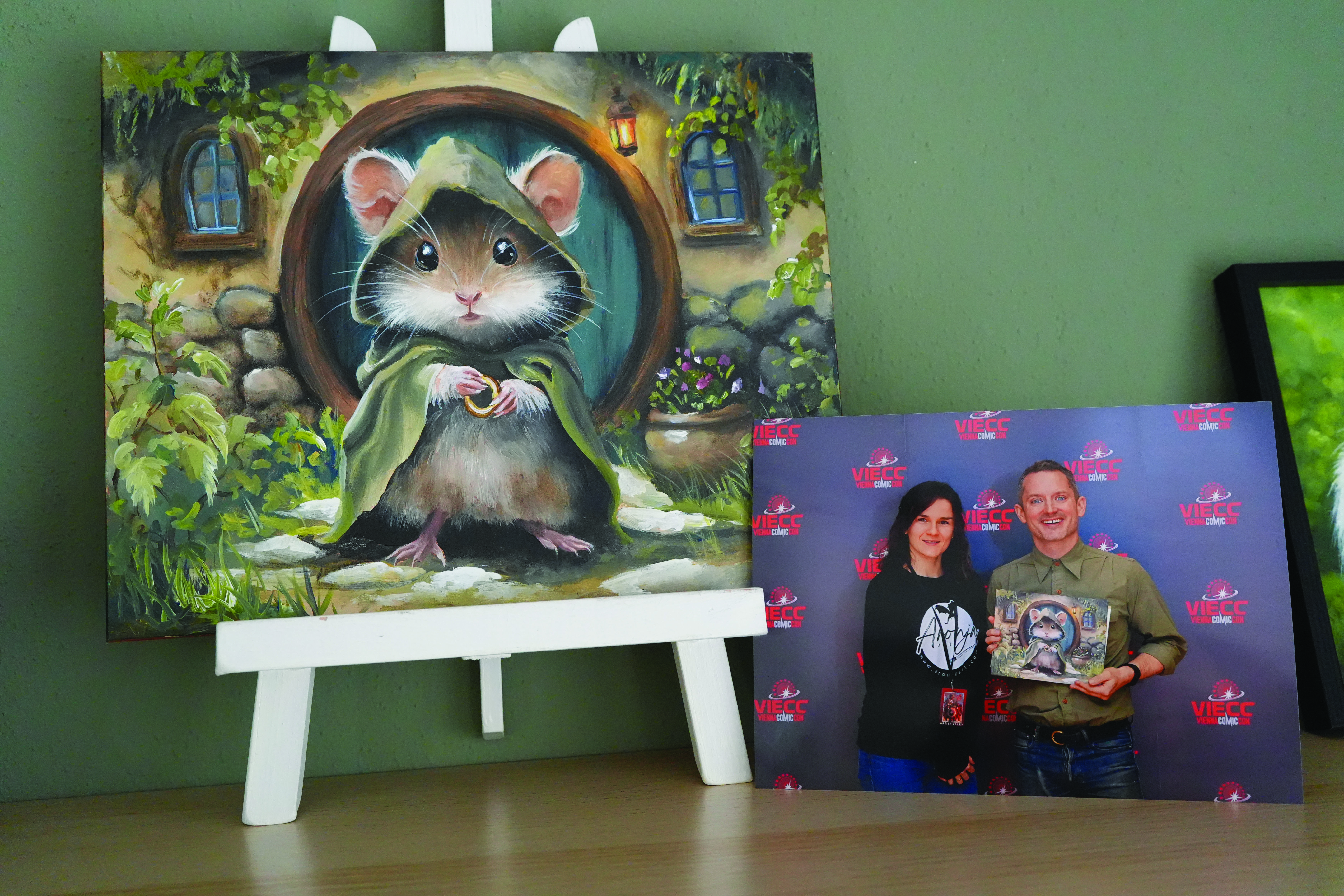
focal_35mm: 36
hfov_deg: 53.1
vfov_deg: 36.9
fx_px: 1344
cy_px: 448
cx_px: 672
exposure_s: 1/125
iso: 8000
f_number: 6.3
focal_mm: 36
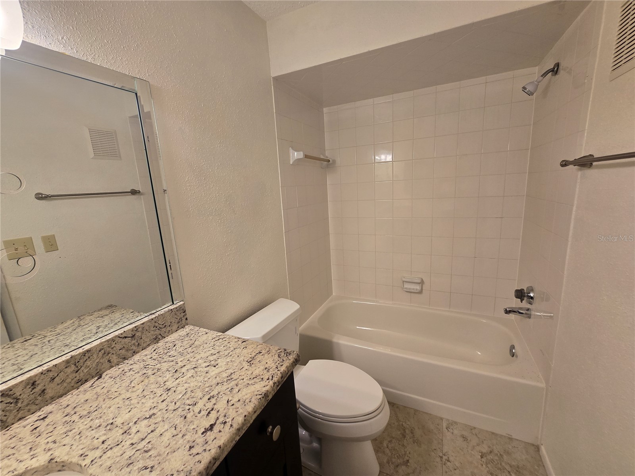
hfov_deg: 106.2
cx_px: 318
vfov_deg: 89.9
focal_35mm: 13
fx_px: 238
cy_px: 238
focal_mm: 2.2
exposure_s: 1/60
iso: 125
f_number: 2.2
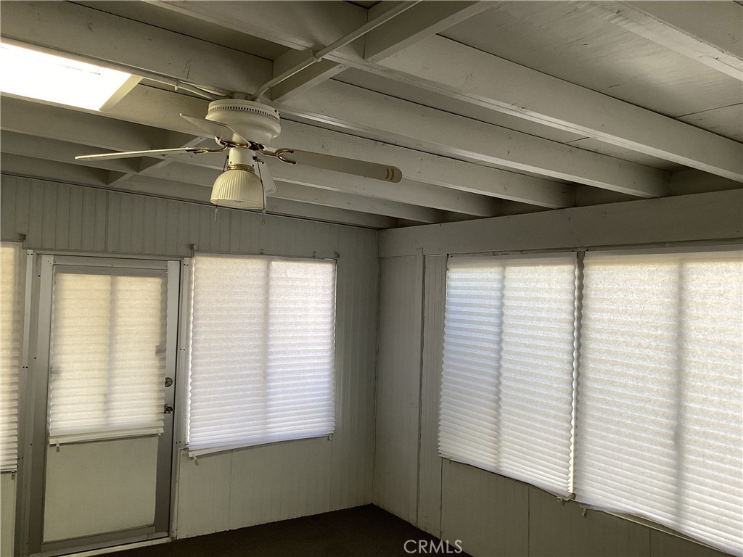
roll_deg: -0.5
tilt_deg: +1.8
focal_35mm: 31
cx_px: 372
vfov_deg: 45.4
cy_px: 278
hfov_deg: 58.4
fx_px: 665
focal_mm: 3.3
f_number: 2.4
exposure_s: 1/60
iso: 64
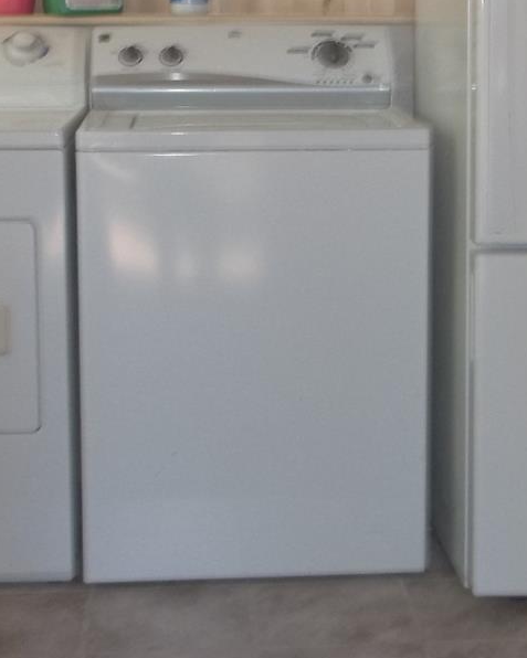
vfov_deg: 23.4
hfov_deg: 18.9
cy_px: 191
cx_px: 346
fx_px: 1579
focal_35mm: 81
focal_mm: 5.9
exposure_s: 1/30
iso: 80
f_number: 3.3
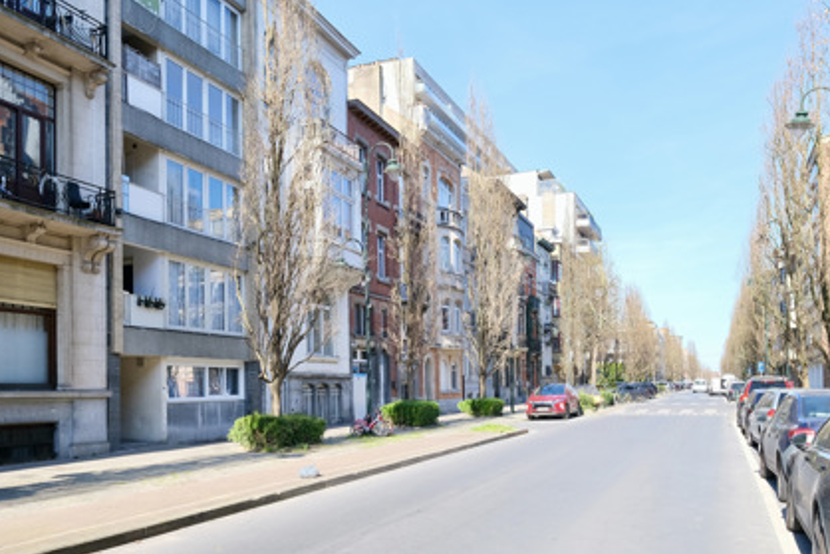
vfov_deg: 41.7
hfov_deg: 60.3
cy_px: 381
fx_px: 715
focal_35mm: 31
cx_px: 401
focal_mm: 12
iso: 320
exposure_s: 1/200
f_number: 6.4
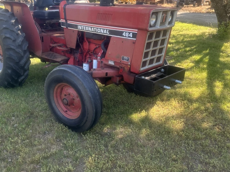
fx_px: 219
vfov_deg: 42.8
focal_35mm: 33
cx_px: 79
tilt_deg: -17.2
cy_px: 74
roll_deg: +1.1
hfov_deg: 54.4
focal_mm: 6.86
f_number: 1.78
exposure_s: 1/291
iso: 80
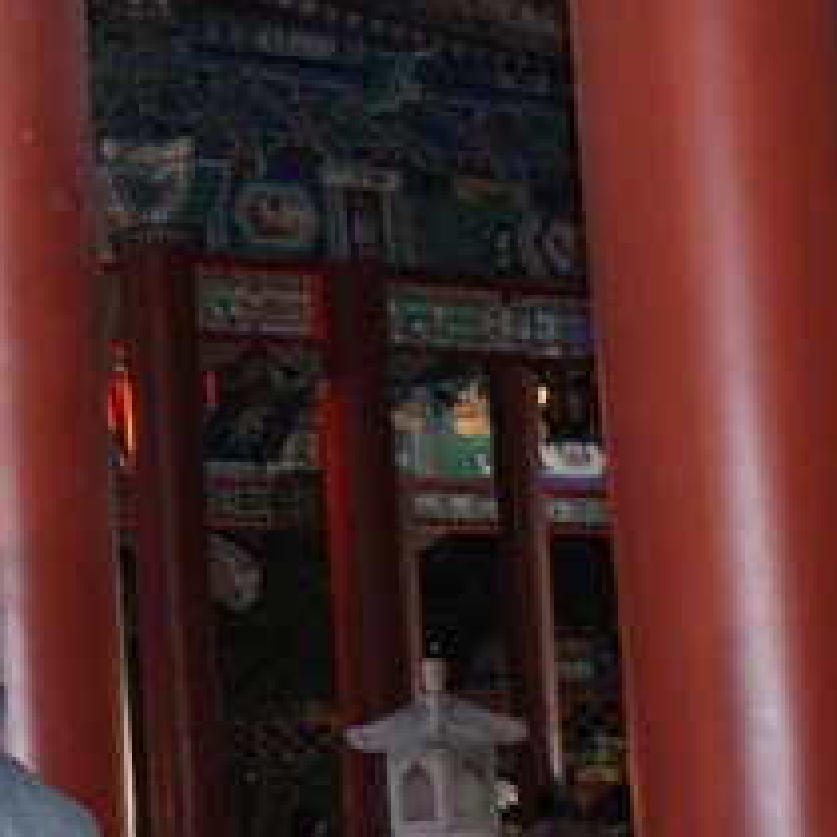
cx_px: -411
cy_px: 506
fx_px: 3255
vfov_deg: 14.6
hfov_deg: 13.8
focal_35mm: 119
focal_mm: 28
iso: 800
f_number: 5
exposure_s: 1/6
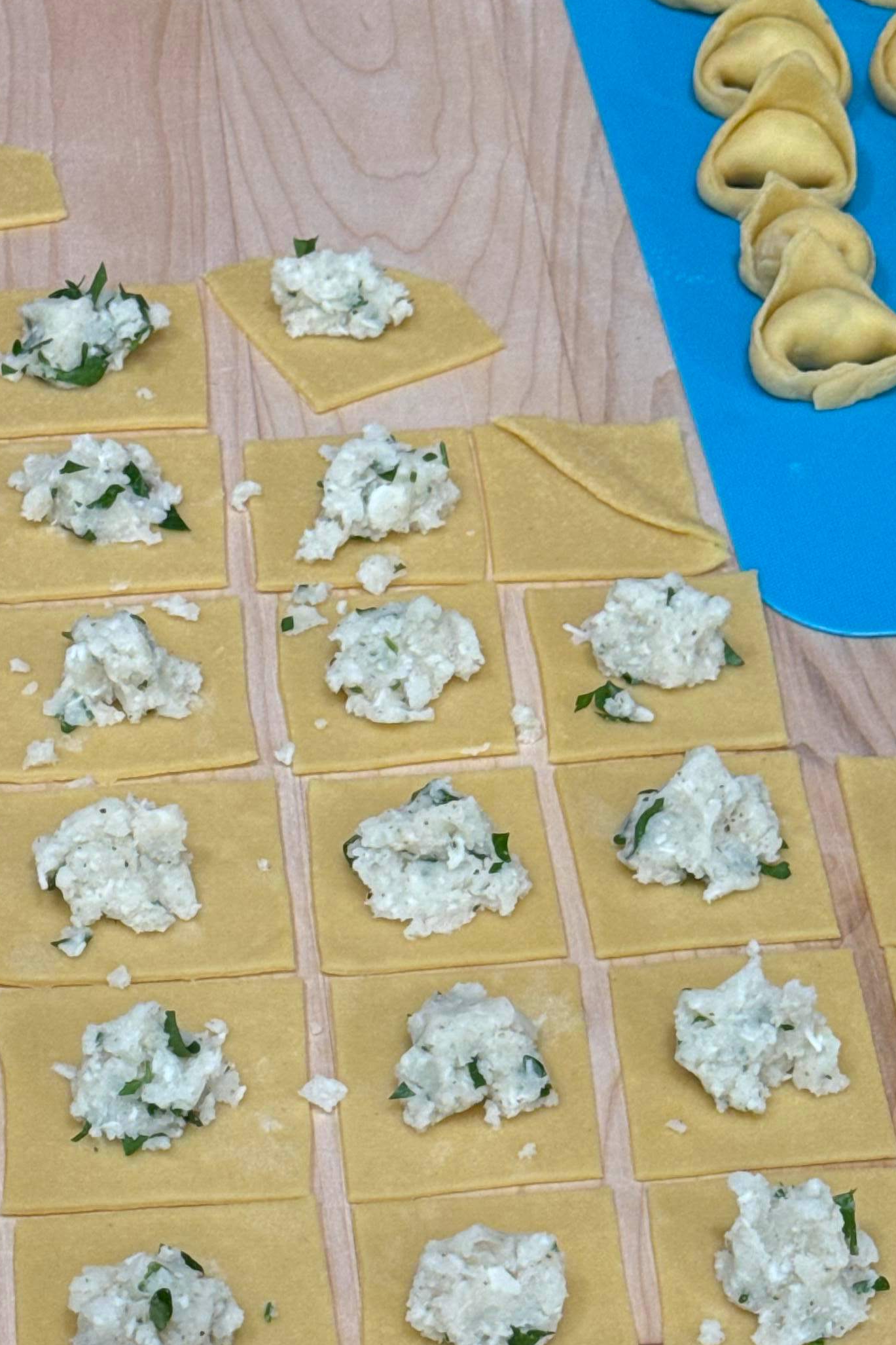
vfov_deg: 20.8
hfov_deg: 14.0
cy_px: 749
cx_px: 437
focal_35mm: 98
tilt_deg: -44.5
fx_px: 3659
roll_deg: -5.6
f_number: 1.78
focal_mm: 6.76
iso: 64
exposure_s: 1/60
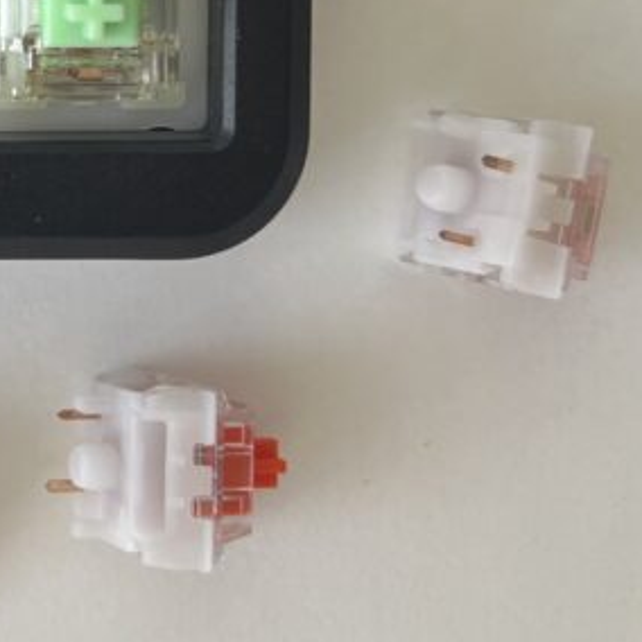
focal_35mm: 83
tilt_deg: -88.0
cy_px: 81
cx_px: -133
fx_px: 1742
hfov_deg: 19.6
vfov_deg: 20.5
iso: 125
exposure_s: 1/110
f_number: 1.5
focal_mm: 5.7
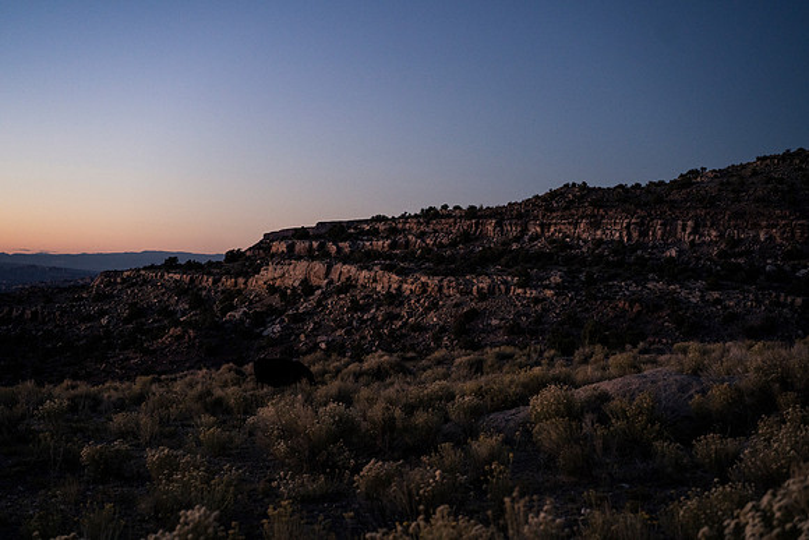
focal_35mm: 55
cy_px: 270
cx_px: 404
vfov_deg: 24.6
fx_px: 1236
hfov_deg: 36.2
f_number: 2.8
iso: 1250
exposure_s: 1/80
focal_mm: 55
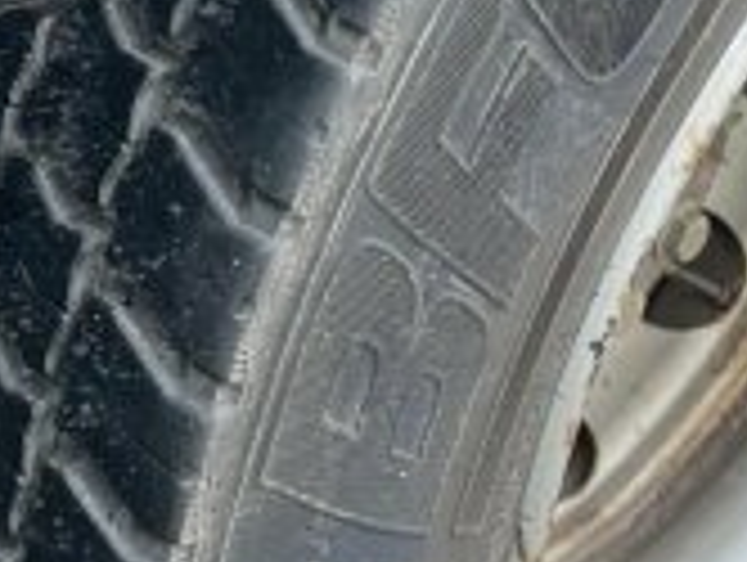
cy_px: 189
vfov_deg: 14.8
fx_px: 2161
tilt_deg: -32.0
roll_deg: -4.8
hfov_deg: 19.5
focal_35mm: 100
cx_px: 234
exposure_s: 1/108
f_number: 1.5
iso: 125
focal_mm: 5.7
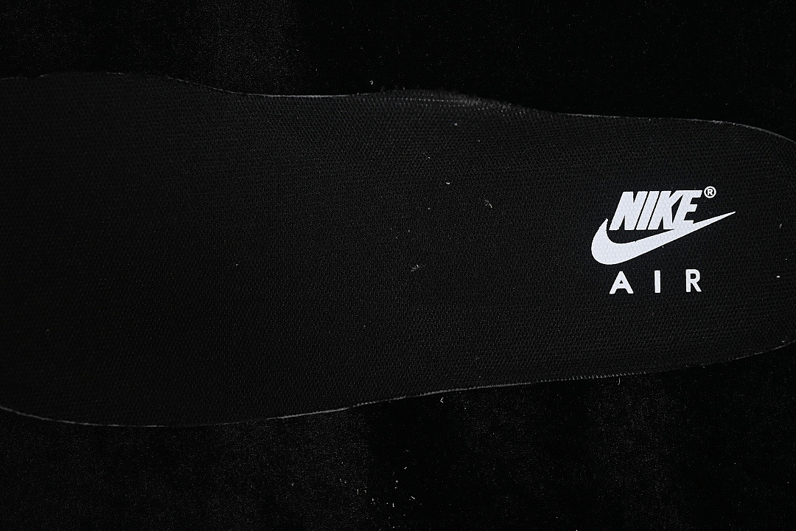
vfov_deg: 18.2
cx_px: 398
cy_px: 266
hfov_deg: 27.0
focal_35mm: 75
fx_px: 1658
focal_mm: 50
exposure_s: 1/60
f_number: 6.3
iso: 160
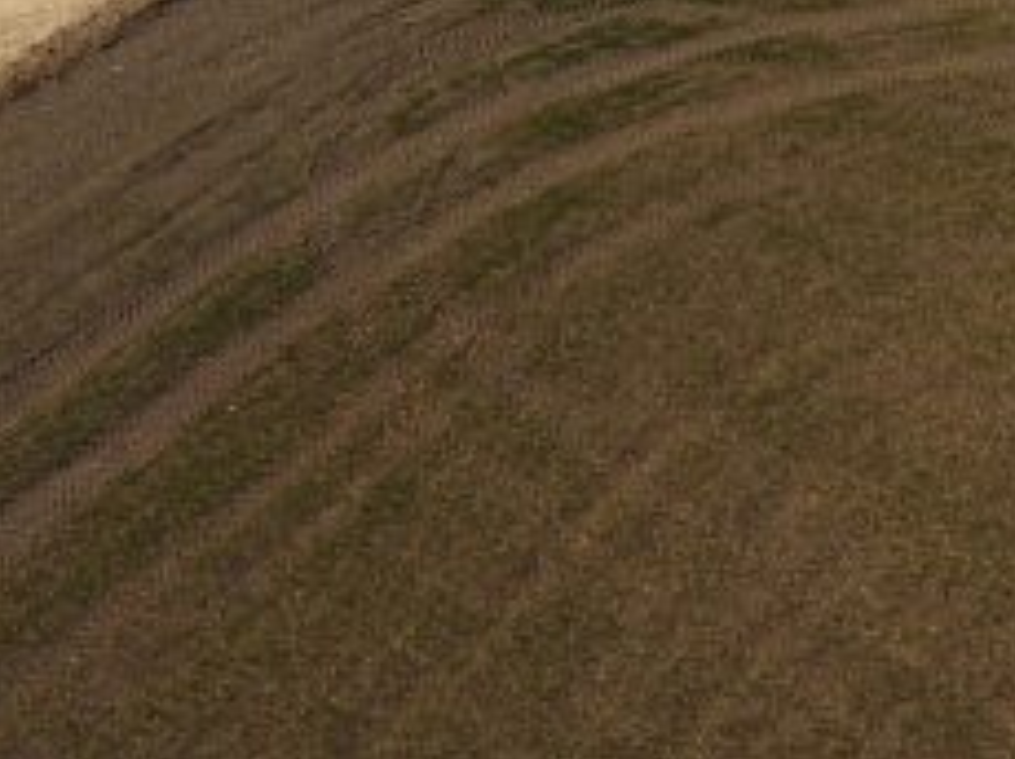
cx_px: -494
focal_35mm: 87
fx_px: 2548
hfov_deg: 19.7
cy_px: -755
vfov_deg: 14.2
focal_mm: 3.61
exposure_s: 1/919
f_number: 2.8
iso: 100
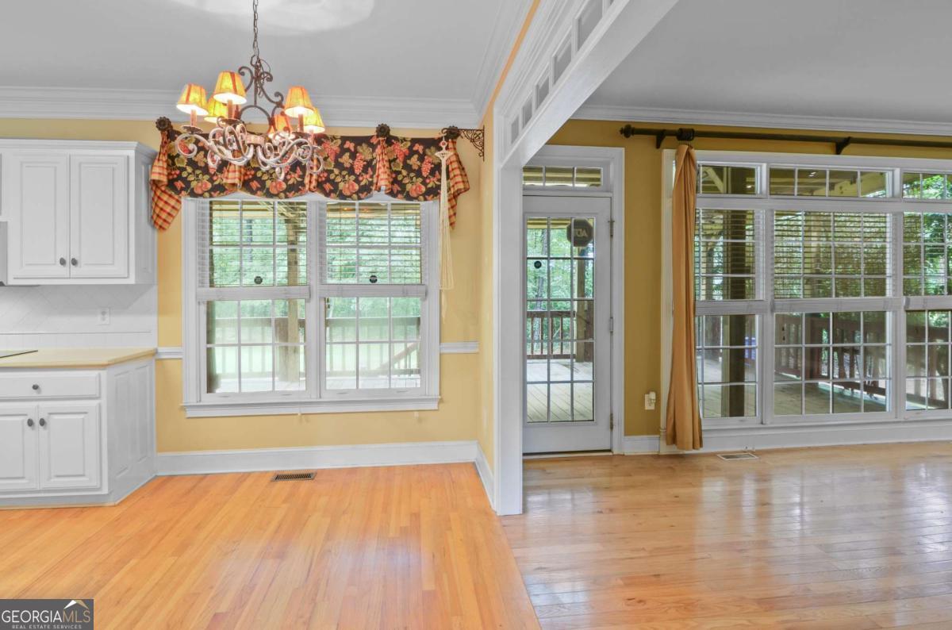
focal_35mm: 20
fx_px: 514
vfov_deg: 63.0
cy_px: 315
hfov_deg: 85.6
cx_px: 476
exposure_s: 1.6
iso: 200
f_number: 13
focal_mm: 13
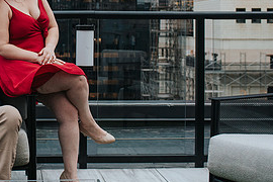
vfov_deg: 16.7
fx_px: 614
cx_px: 19
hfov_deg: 24.2
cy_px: 32
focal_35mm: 81
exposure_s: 1/320
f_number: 4
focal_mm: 35
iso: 1000
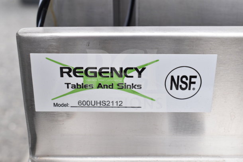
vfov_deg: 23.8
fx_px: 385
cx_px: 122
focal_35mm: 57
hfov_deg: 35.0
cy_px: 81
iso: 200
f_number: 6.3
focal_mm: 38
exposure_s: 1/160
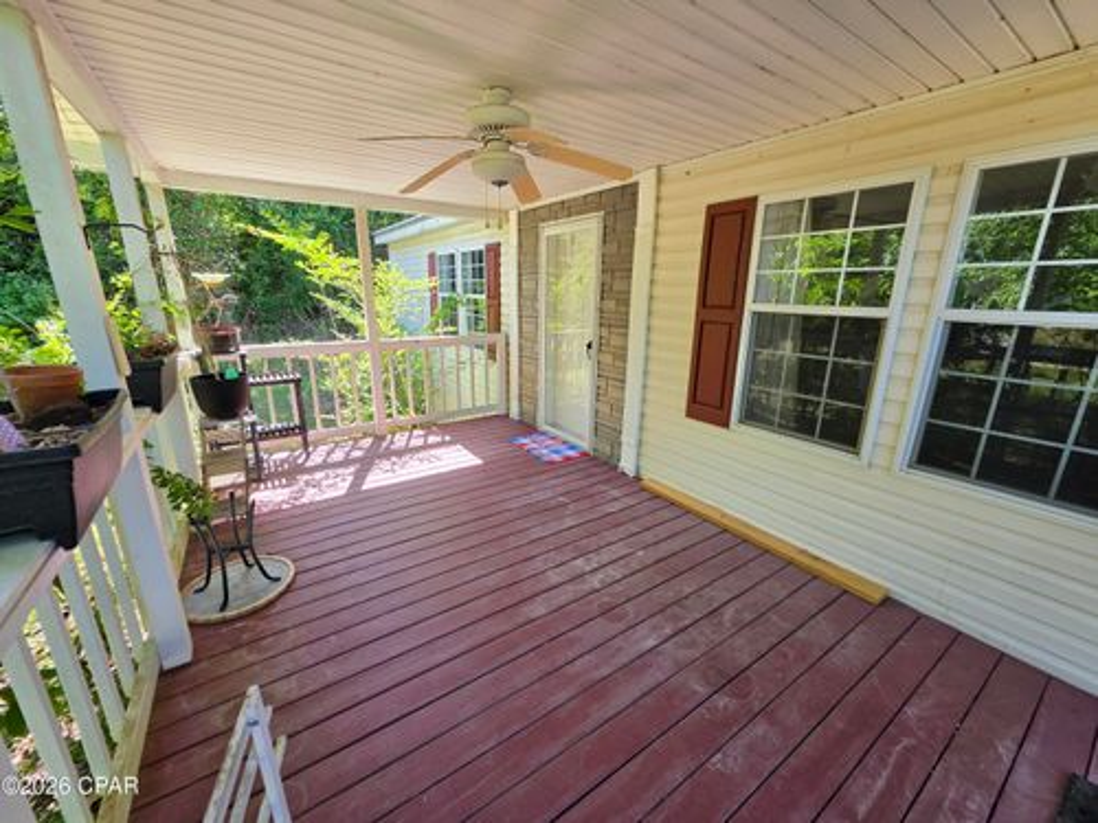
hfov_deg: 106.2
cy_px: 412
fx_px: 412
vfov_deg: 89.9
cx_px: 549
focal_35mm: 13
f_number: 1.9
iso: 20
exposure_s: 1/120
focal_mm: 2.2
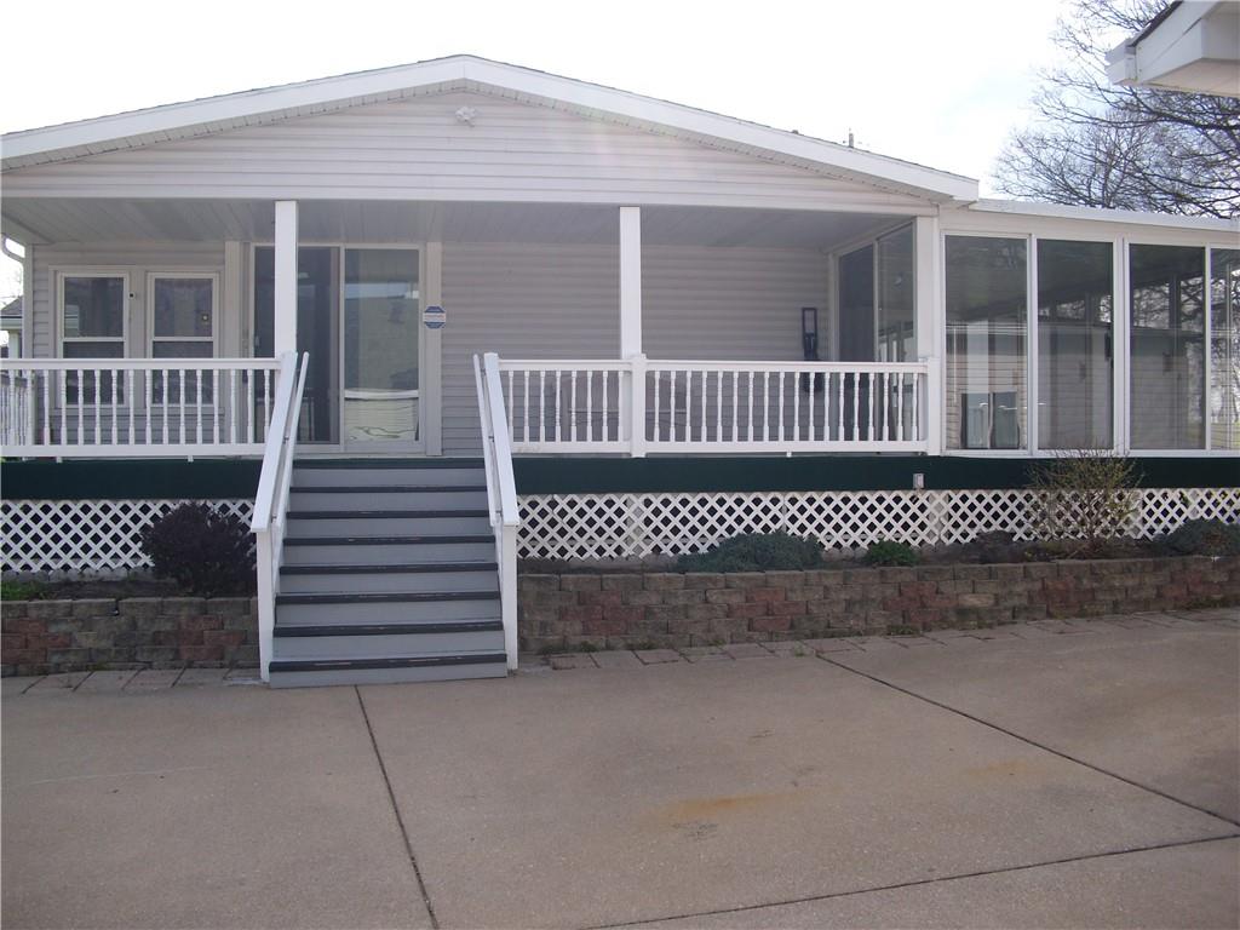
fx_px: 1290
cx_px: 620
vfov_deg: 39.7
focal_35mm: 36
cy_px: 465
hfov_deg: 51.4
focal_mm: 6.3
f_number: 7.8
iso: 80
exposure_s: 1/80
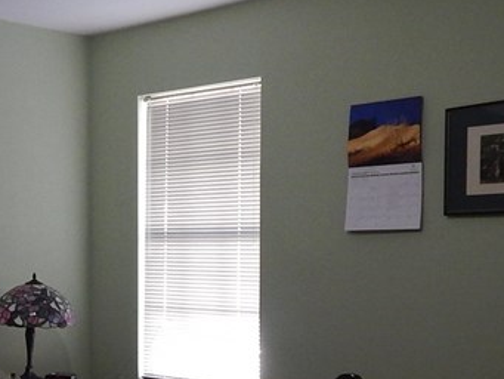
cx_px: 71
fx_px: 1005
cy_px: 275
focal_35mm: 69
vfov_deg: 21.2
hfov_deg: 27.3
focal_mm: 4
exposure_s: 1/25
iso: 400
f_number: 3
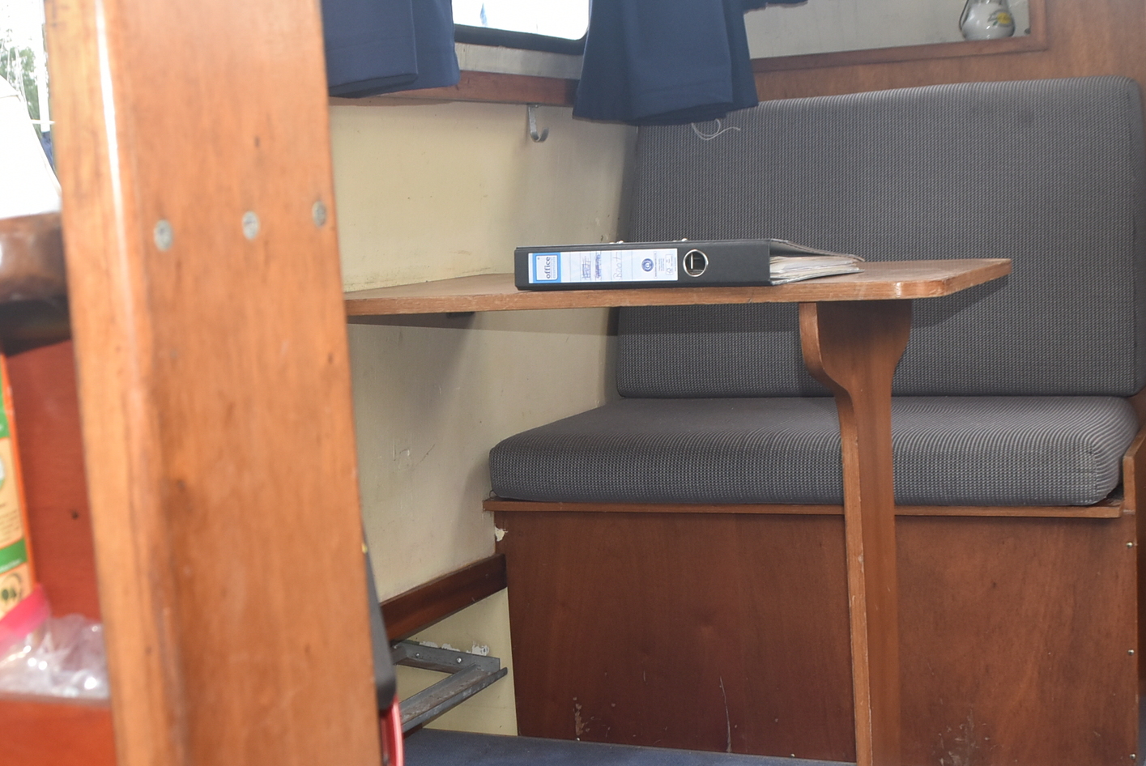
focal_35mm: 53
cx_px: 475
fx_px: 1689
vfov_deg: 25.6
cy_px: 400
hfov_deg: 37.4
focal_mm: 20
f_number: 5.6
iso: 450
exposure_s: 1/125
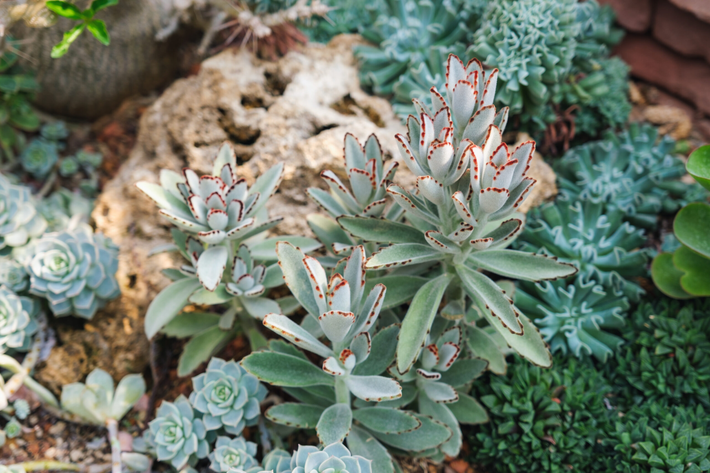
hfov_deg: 36.2
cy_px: 236
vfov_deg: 24.6
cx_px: 355
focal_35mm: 55
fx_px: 1085
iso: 160
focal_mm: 36.5
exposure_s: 1/250
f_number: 2.8
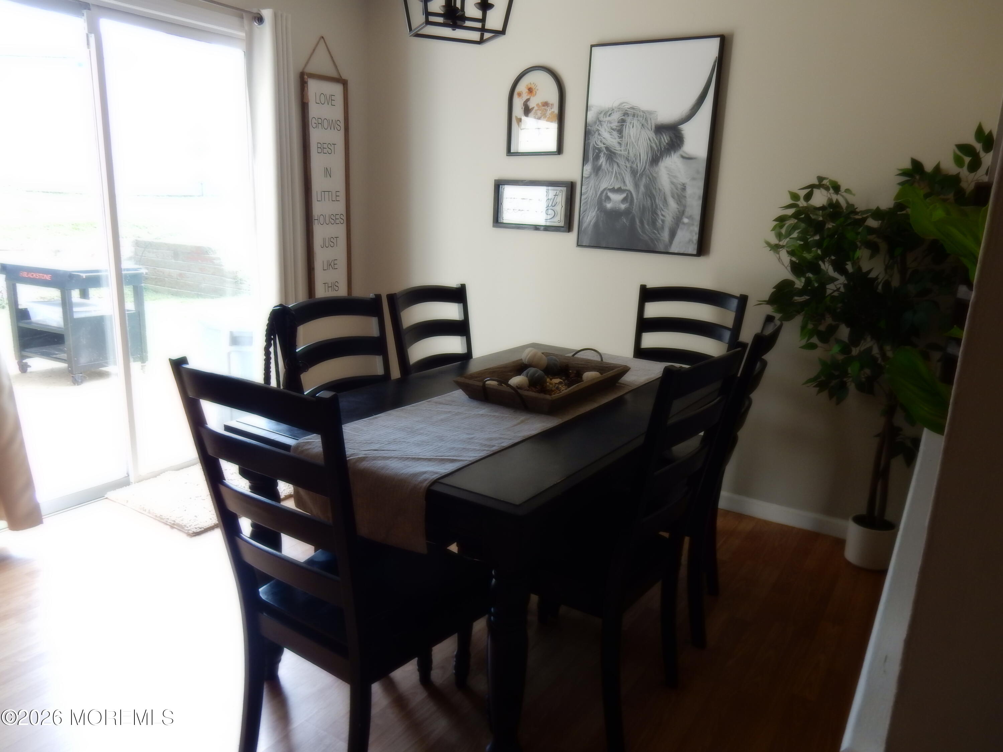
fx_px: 724
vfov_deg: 54.9
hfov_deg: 69.4
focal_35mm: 25
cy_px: 376
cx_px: 502
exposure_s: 1/40
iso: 125
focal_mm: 4.5
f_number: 3.7
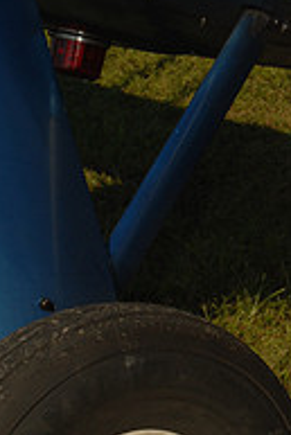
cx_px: 415
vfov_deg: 10.2
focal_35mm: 202
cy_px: 241
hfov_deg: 6.7
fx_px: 2451
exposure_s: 1/250
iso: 100
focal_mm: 45
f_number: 11
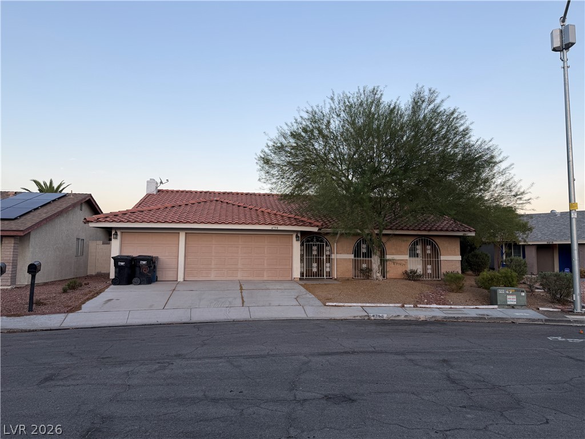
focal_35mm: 24
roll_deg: -0.9
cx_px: 292
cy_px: 220
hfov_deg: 71.6
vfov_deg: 56.8
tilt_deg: +4.0
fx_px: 406
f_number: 1.78
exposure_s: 1/178
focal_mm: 6.76
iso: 64
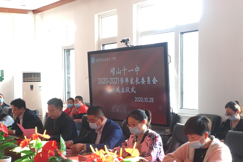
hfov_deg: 31.4
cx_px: 102
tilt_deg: -3.6
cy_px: 117
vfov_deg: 21.1
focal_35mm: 64
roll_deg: -0.1
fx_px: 432
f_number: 2.2
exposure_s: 1/33
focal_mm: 4.15
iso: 40
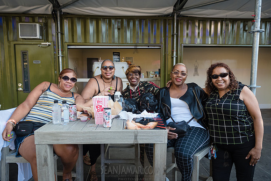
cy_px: 90
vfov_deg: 53.2
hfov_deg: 73.7
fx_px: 181
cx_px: 136
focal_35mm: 24
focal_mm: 24
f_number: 3.5
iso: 200
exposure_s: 1/125
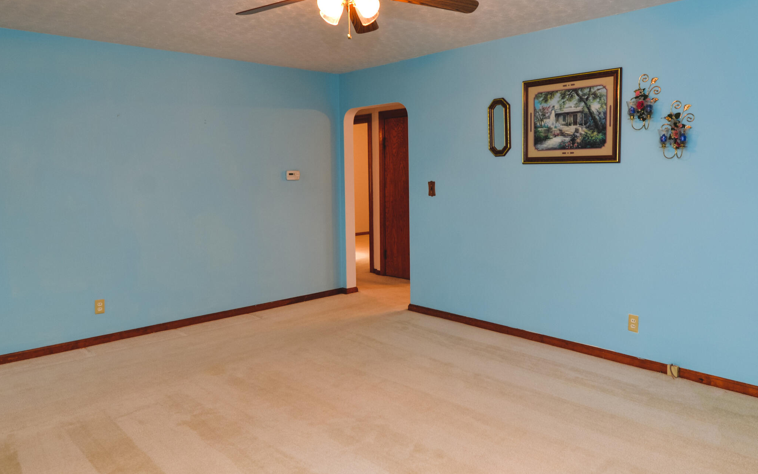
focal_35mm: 27
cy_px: 210
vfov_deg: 45.9
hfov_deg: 68.3
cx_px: 414
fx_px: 558
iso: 450
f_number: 4
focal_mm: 18
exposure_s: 1/60
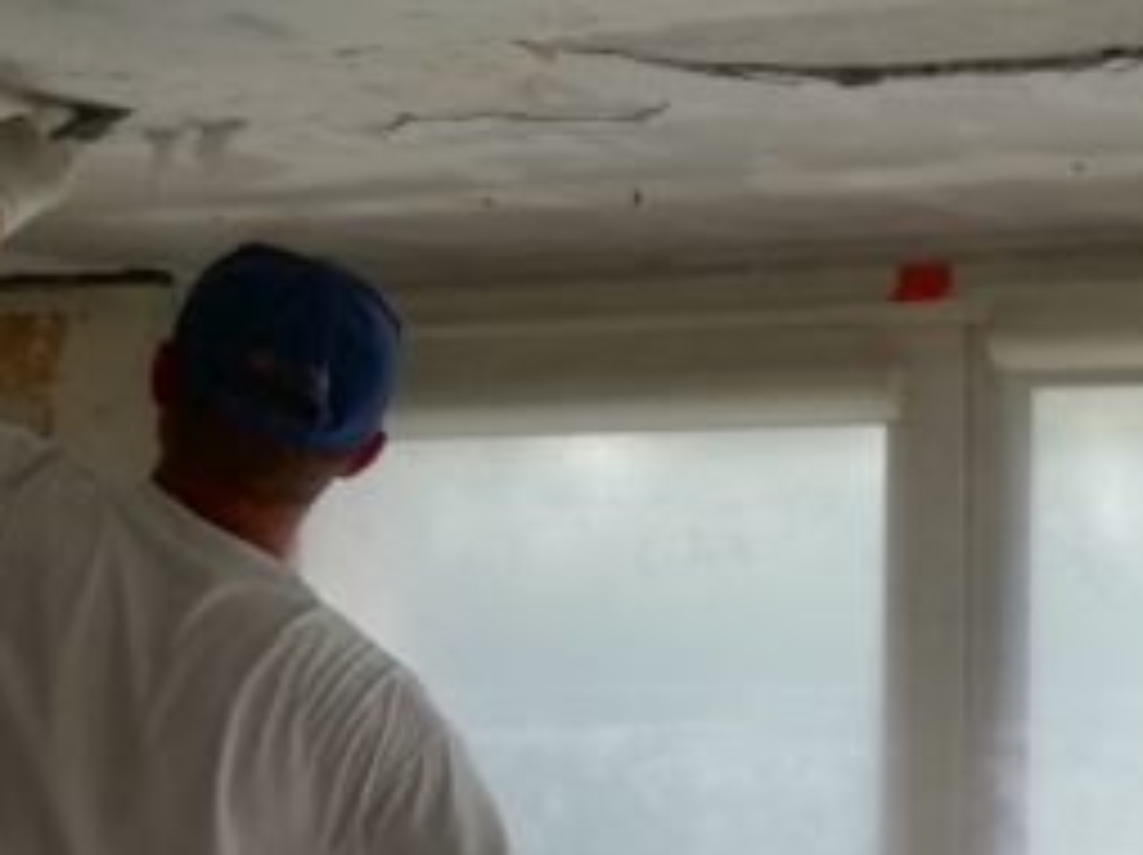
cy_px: 1152
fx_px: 3464
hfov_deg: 16.8
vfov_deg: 13.5
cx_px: 1786
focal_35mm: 105
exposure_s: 1/164
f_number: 2.2
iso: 50
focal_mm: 3.81
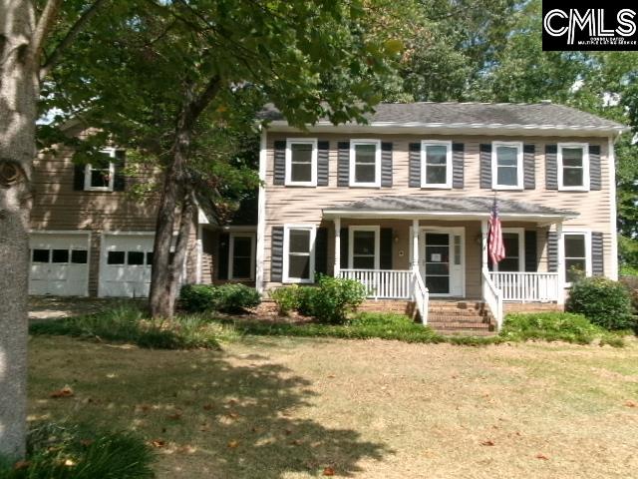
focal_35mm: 28
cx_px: 319
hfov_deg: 63.4
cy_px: 240
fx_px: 516
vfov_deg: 49.7
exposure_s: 1/75
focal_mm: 5.1
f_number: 10.8
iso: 100
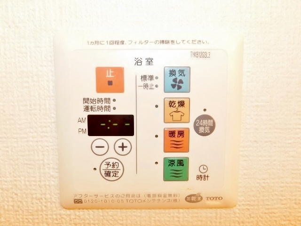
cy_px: 113
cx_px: 150
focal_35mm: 30
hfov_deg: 60.0
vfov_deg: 46.8
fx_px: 261
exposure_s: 1/30
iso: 160
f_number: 3.2
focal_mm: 5.3
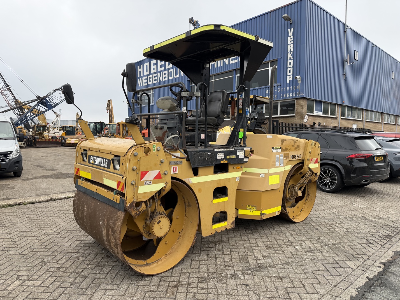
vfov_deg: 56.8
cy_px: 150
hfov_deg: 71.6
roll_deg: -1.2
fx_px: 277
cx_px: 200
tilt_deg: -3.4
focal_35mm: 24
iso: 80
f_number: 1.78
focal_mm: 6.76
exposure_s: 1/1060
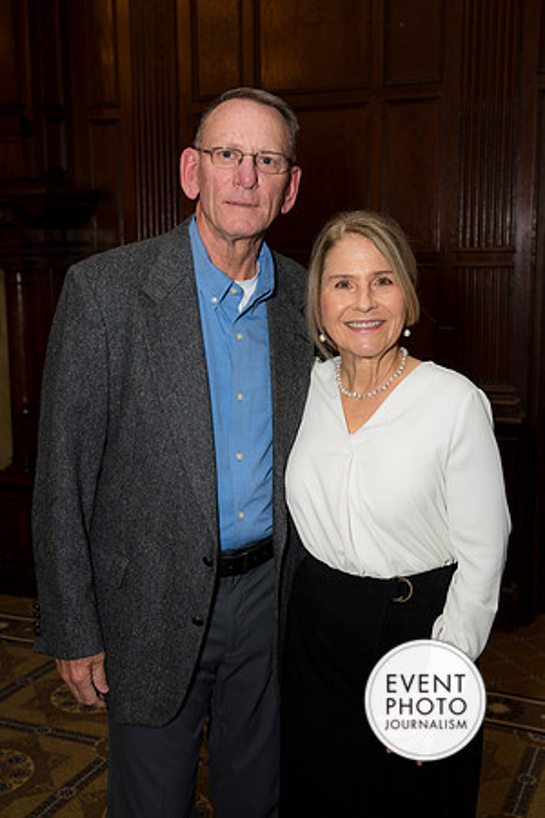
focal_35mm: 48
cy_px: 409
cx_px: 272
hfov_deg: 28.1
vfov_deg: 41.1
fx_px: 1090
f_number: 5.6
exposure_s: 1/125
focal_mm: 48
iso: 800
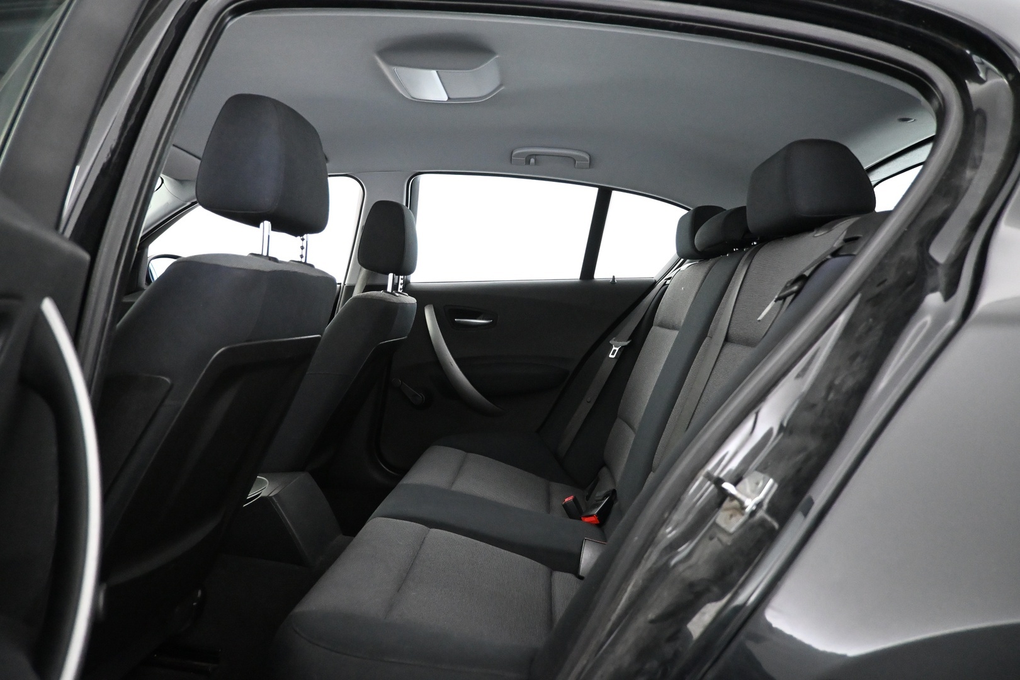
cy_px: 340
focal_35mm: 24
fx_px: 680
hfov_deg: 73.7
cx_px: 510
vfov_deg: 53.1
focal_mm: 16
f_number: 3.5
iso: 5600
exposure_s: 1/60
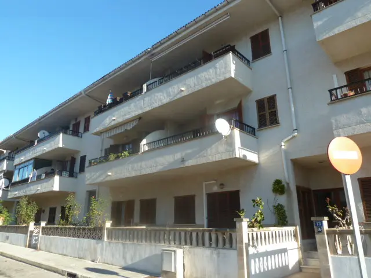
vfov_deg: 54.9
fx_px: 268
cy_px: 139
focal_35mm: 25
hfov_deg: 69.4
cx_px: 186
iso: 80
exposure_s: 1/250
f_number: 4
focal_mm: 4.1
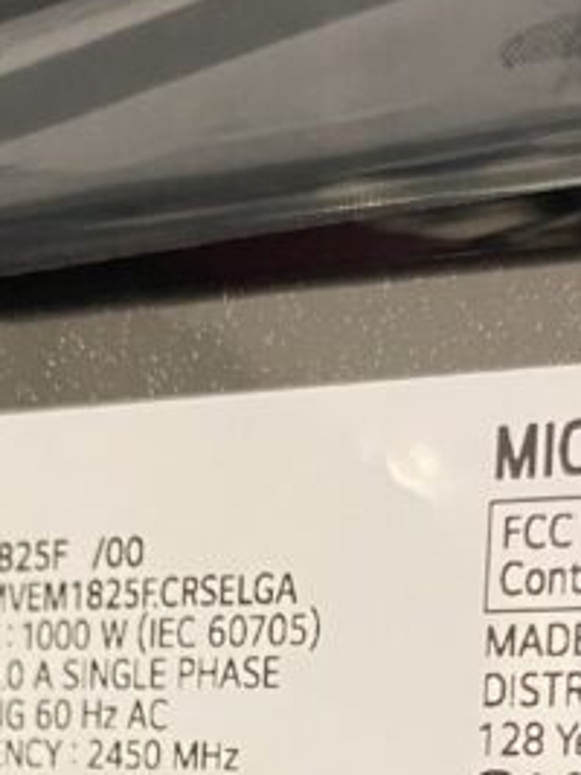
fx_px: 1680
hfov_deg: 19.4
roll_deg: -3.5
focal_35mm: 75
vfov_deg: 23.6
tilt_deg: +0.2
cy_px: 949
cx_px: 119
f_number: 1.8
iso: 250
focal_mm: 4.25
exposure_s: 1/44
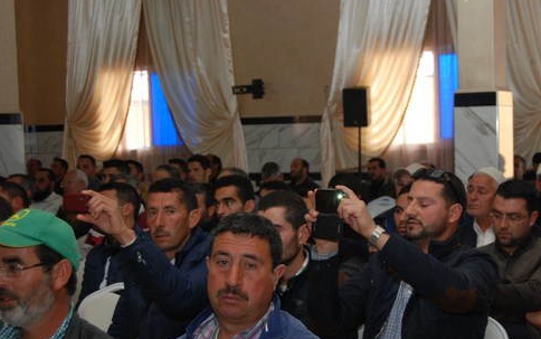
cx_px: 353
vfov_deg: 16.9
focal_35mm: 77
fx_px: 1136
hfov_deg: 26.7
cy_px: 217
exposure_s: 1/60
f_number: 4.8
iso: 400
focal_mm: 38
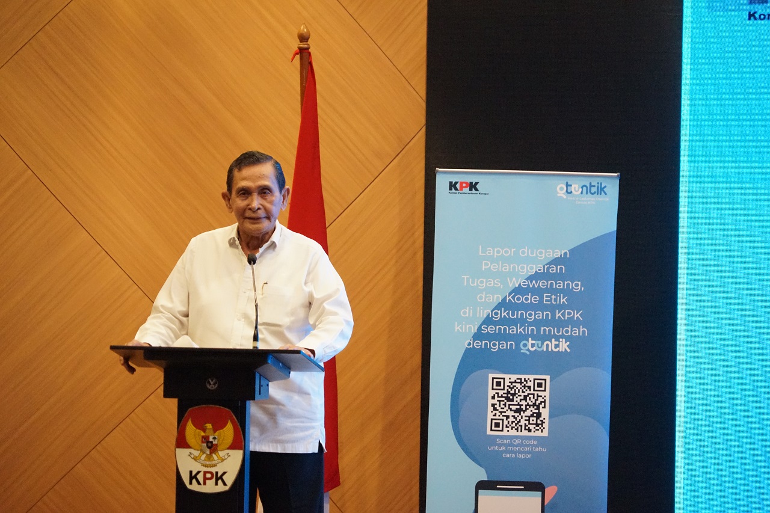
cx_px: 385
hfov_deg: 9.7
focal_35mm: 212
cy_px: 256
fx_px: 4534
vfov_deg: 6.5
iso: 10000
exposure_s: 1/160
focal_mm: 212
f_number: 6.3
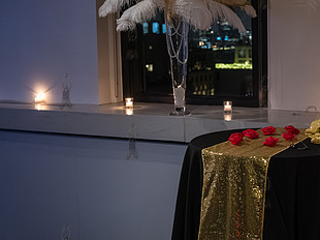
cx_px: 264
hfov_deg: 29.9
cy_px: 91
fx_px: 582
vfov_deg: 23.2
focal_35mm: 63
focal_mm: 35
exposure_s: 1/200
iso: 12800
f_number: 3.5
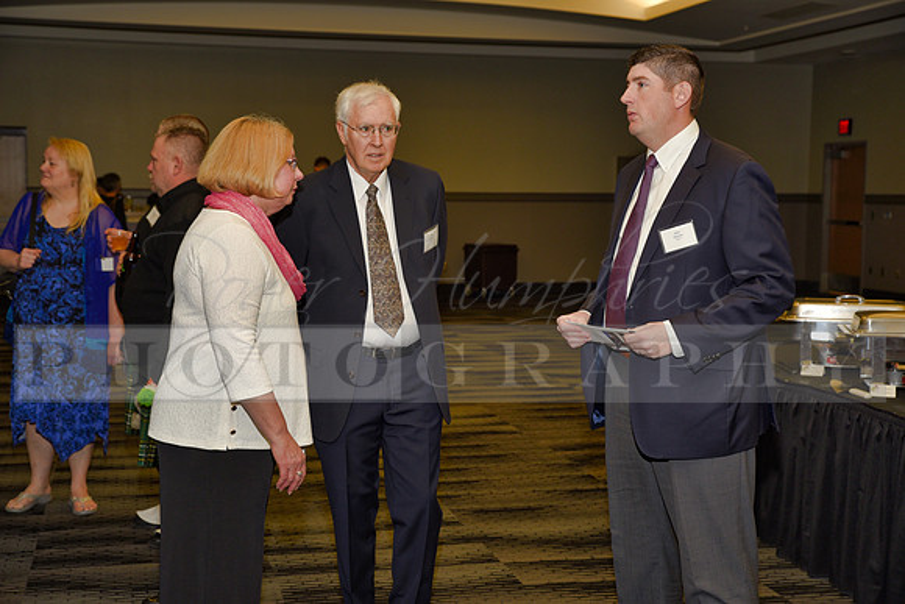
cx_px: 452
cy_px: 302
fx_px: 1383
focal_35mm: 55
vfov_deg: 24.6
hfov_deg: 36.2
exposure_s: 1/60
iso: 200
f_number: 5
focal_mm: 55
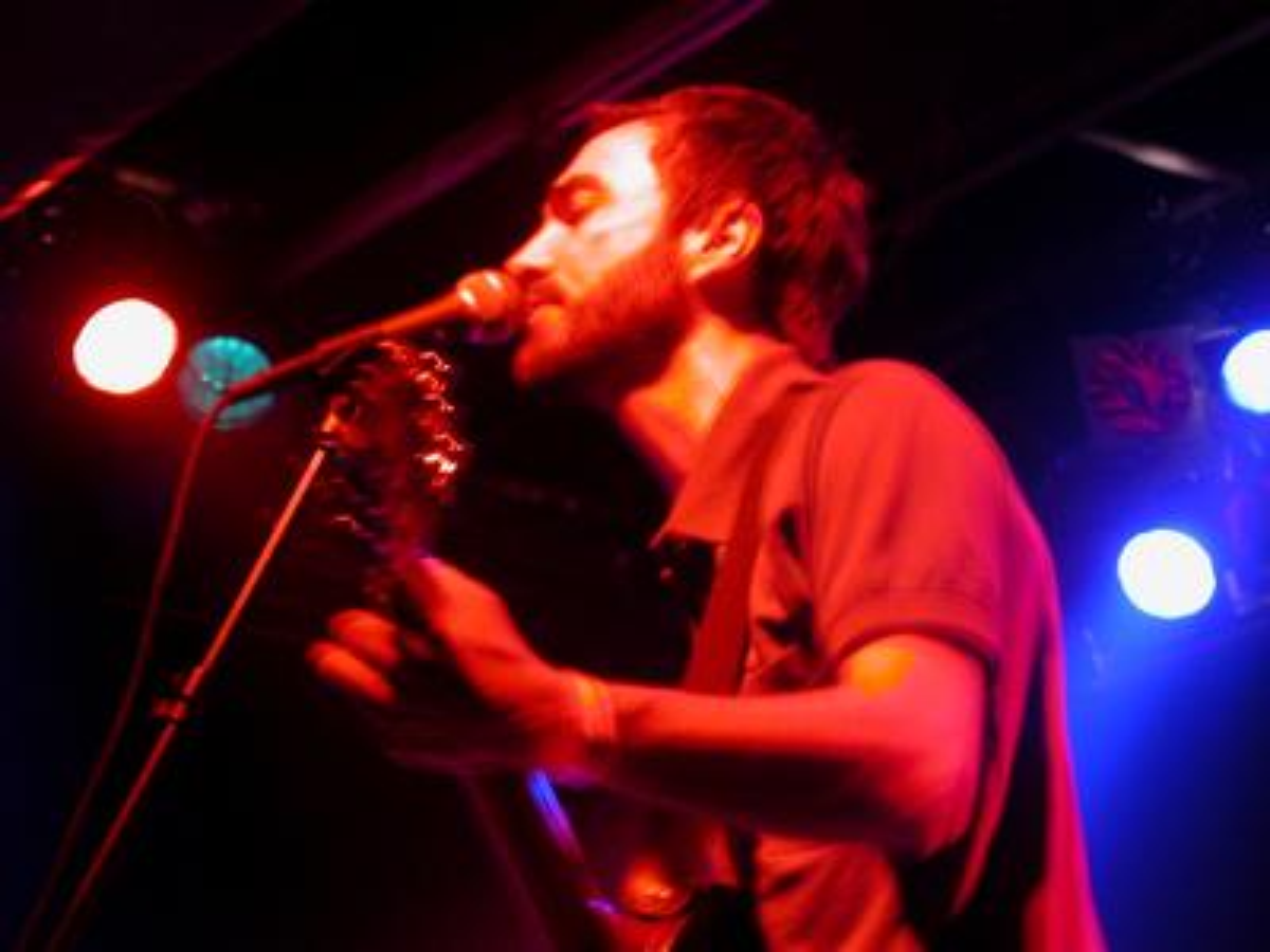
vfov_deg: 11.9
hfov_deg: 15.8
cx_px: 635
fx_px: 4586
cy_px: 476
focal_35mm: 125
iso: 100
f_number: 4.5
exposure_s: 1/2.7
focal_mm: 26
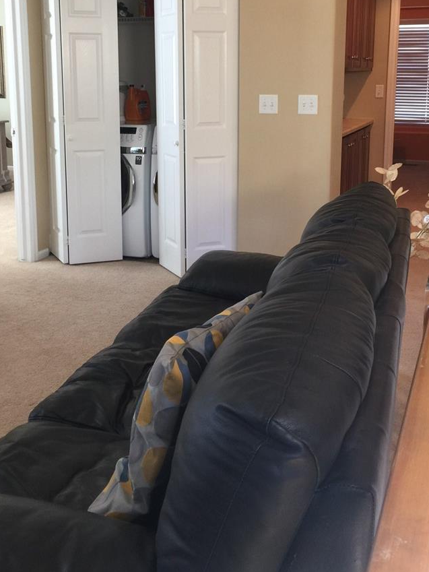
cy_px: 191
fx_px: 677
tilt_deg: -9.7
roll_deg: -0.5
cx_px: 202
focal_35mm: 41
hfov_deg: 35.1
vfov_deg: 45.1
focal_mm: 4.15
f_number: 2.2
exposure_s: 1/15
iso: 40
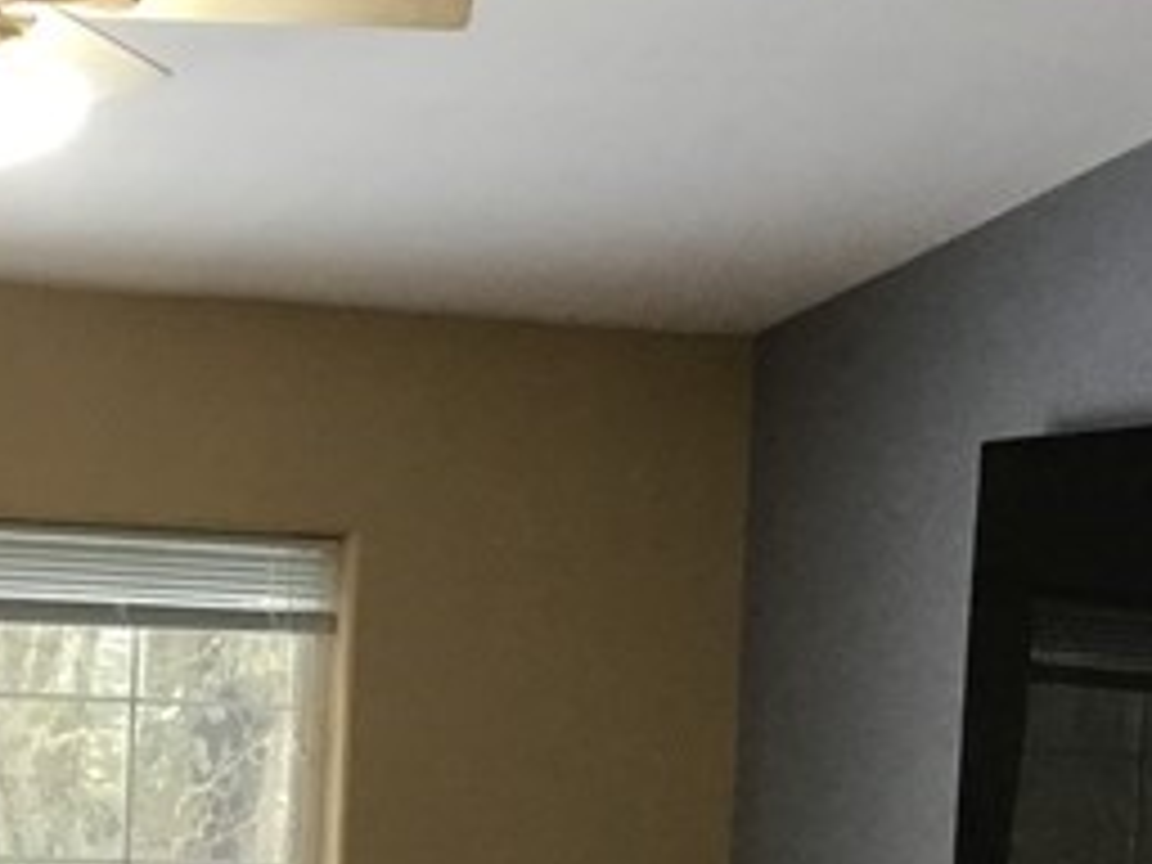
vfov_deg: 11.8
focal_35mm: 124
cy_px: 868
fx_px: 4127
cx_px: 86
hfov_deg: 15.7
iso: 40
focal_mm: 3.3
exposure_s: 1/30
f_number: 2.4
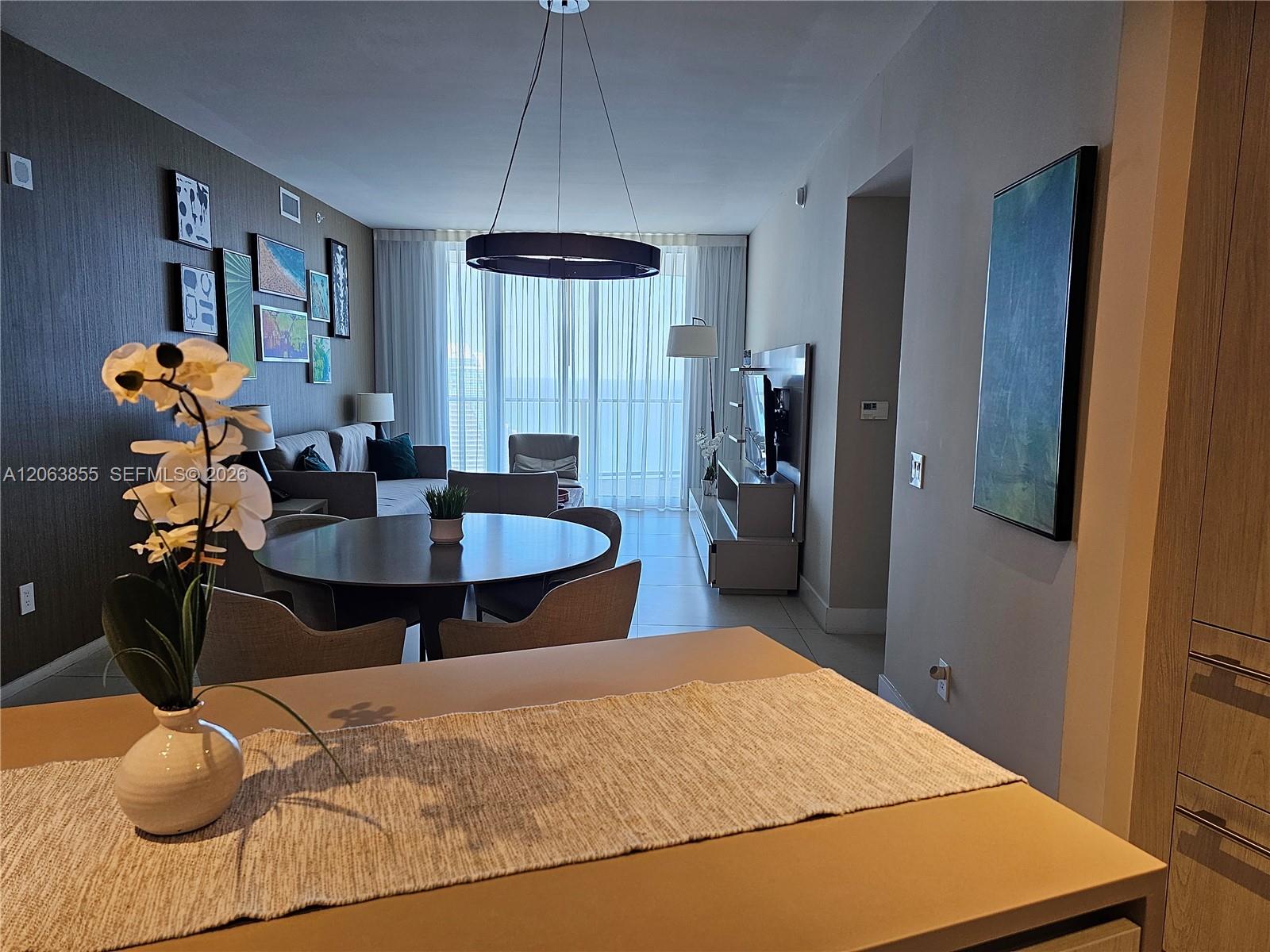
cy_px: 476
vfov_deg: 58.9
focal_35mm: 23
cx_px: 635
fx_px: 844
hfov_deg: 73.9
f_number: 1.7
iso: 200
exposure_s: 1/120
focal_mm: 6.3
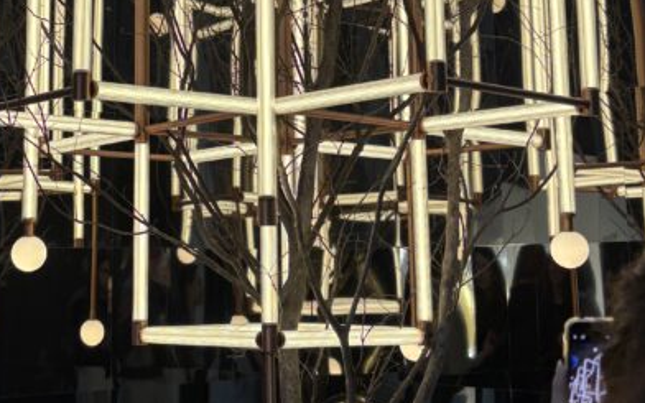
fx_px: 1266
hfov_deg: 28.4
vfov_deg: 17.8
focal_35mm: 72
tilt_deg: +9.4
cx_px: 219
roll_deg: +0.1
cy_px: 43
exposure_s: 1/112
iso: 40
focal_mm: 5.96
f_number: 1.6
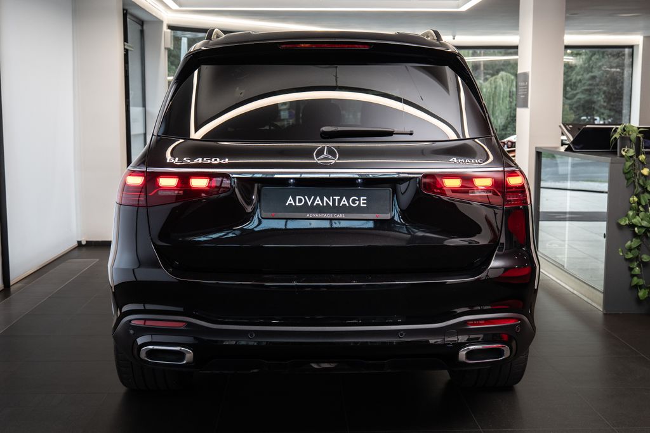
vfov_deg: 27.5
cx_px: 326
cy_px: 225
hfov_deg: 40.3
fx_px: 886
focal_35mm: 49
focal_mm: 45
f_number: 5
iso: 1000
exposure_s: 1/50
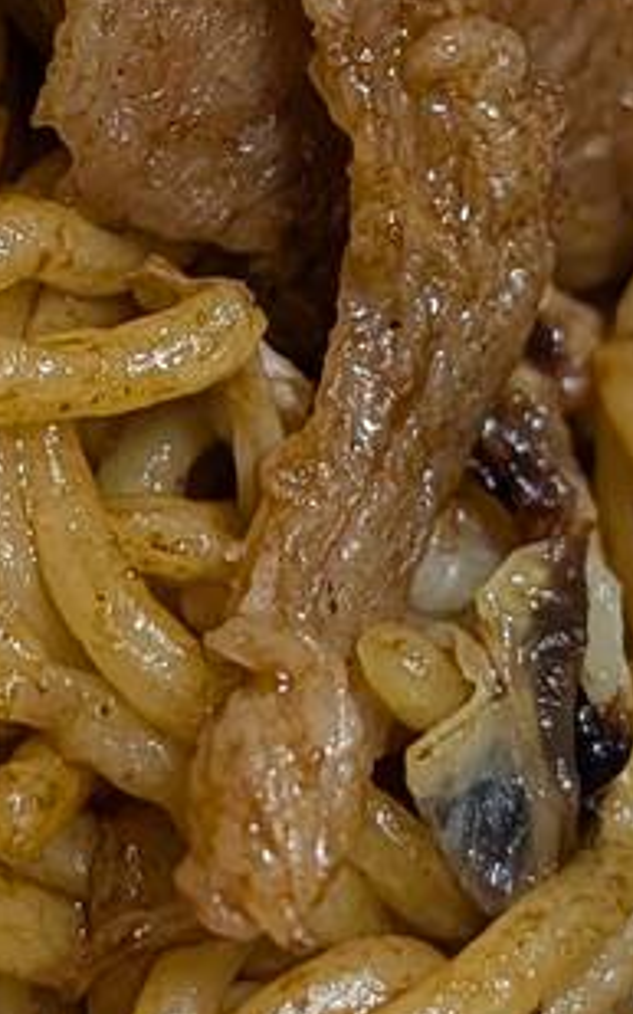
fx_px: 3645
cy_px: 377
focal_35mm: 132
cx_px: 231
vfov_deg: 15.8
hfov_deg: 9.9
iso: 915
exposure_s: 1/83.8
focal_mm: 6.9
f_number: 1.68
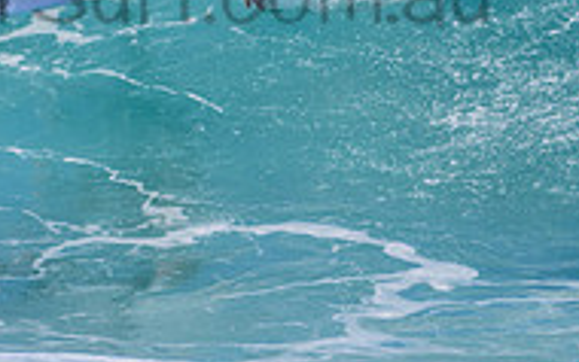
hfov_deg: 0.9
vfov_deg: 0.6
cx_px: 168
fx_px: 36836
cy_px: -47
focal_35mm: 2333
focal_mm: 500
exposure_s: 1/2000
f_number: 5.6
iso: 280
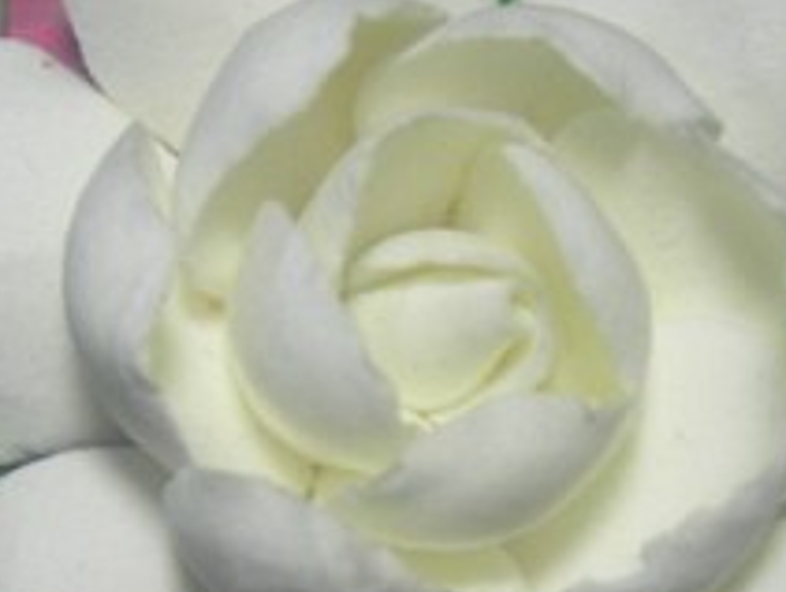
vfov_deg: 12.9
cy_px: 469
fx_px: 2616
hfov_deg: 17.1
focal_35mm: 115
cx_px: 417
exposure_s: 1/55.6
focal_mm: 7.8
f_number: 2.8
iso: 50
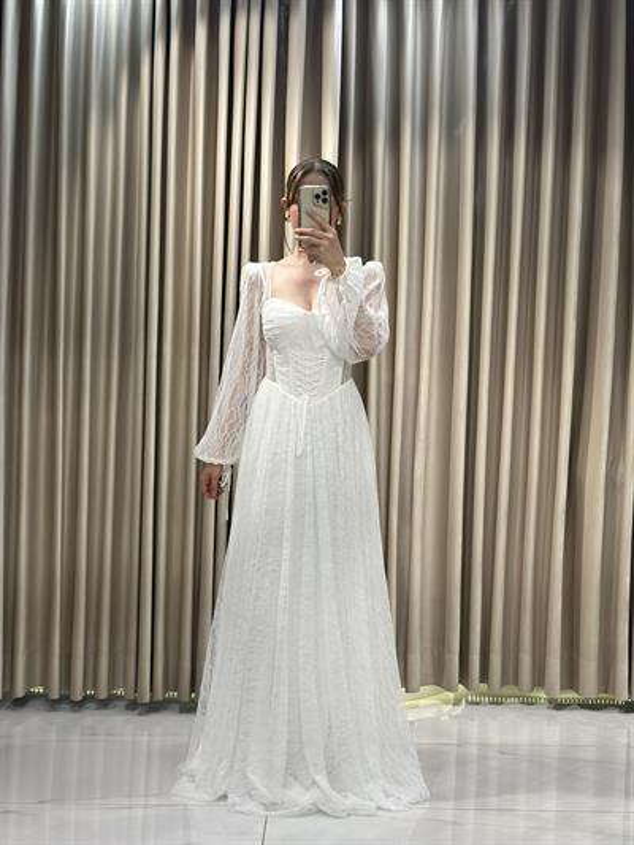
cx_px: 317
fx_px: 1172
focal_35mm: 48
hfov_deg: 30.3
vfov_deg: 39.6
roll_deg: -2.4
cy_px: 422
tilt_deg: -21.9
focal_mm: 6.86
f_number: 1.78
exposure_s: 1/506
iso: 80
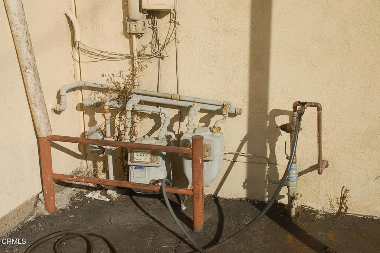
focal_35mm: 52
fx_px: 554
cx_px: 190
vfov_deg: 25.7
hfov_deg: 37.9
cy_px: 126
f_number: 13
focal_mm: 35
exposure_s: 1/640
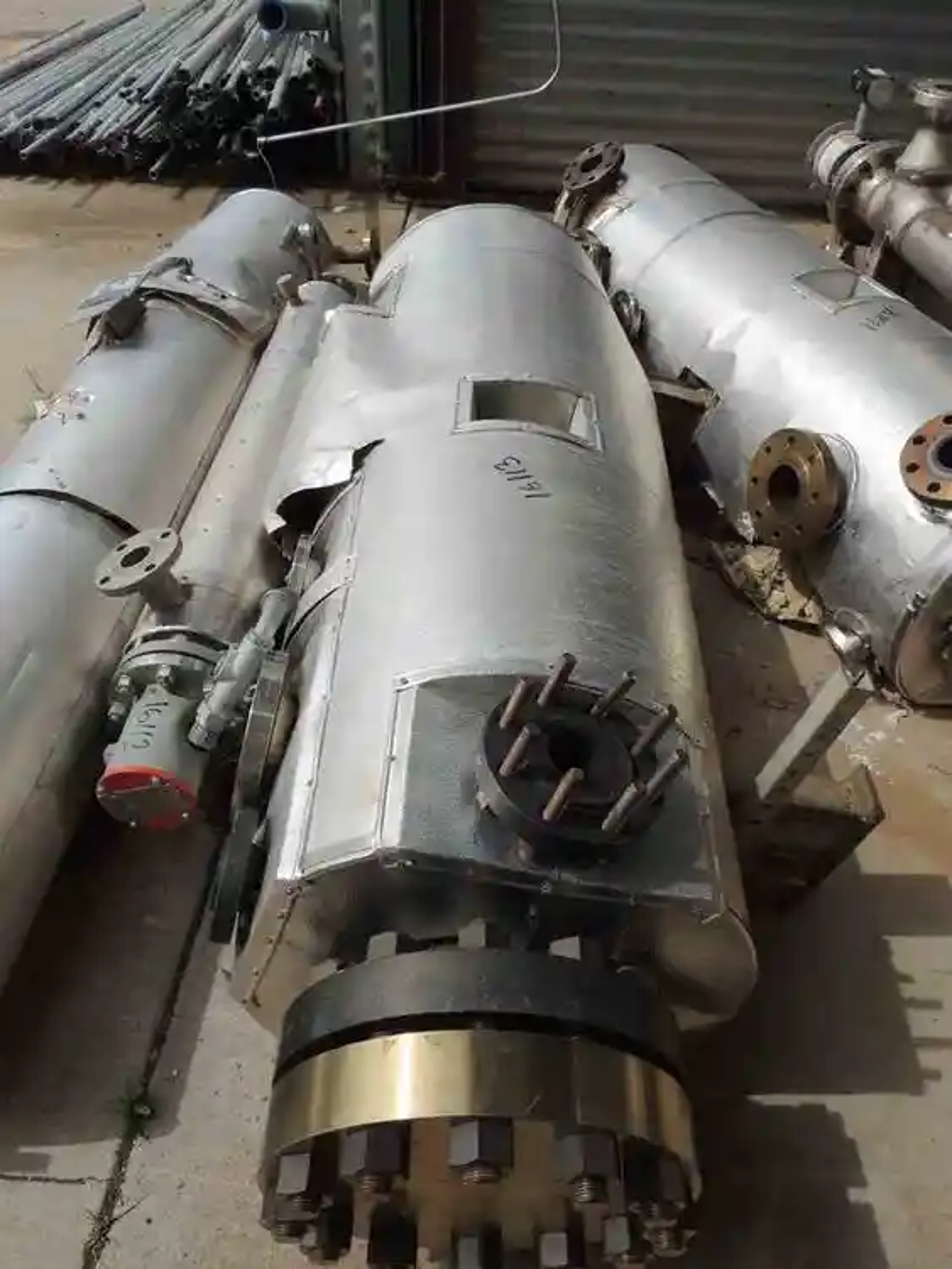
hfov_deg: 56.8
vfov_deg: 71.6
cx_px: 476
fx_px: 880
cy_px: 634
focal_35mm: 24
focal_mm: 4.3
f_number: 4.2
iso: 100
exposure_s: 1/1250
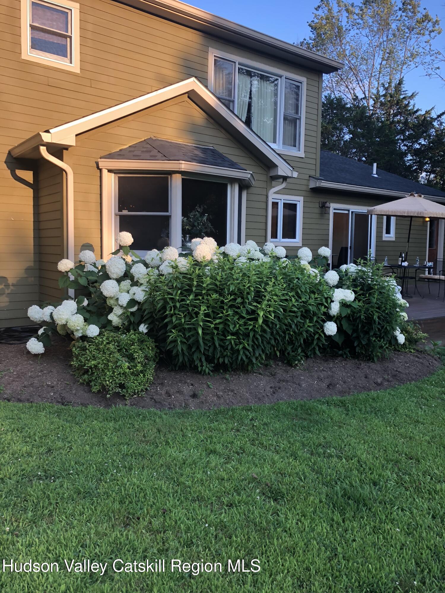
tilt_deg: -2.3
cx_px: 222
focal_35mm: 28
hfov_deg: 49.7
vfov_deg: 63.4
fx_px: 480
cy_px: 296
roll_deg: +0.2
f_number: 1.8
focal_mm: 3.99
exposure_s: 1/120
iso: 32
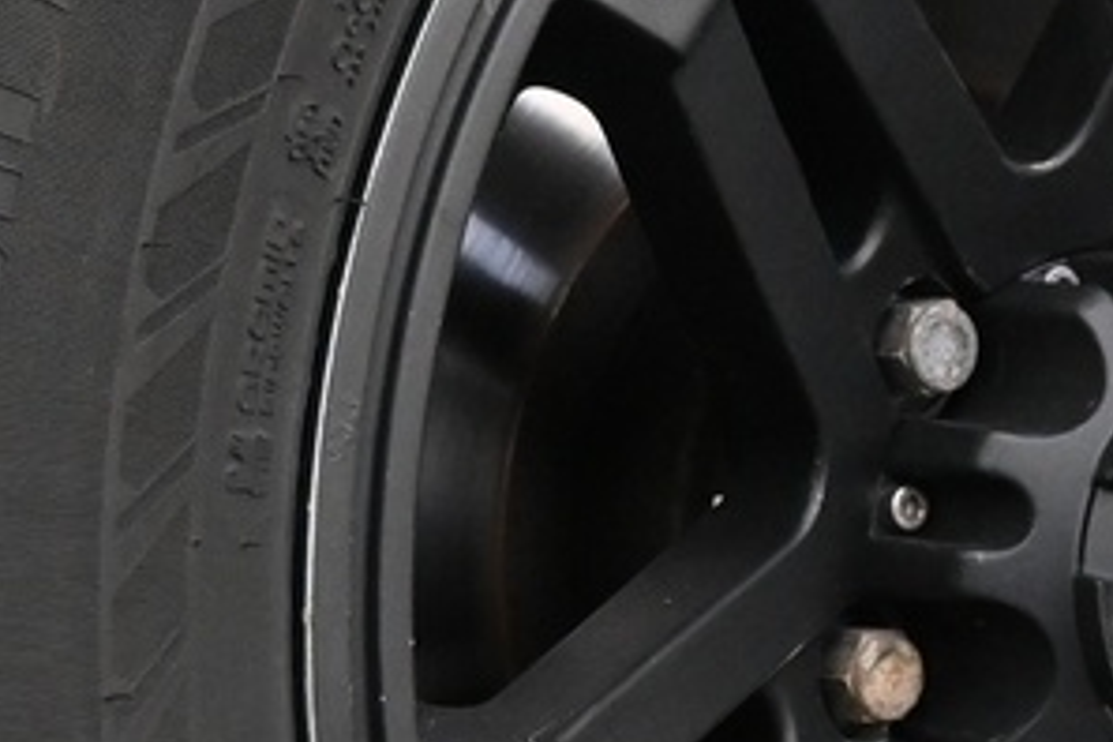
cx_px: 873
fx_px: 4050
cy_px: 566
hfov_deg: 15.6
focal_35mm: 131
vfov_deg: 10.4
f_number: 3.5
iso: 2800
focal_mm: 16
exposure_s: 1/25
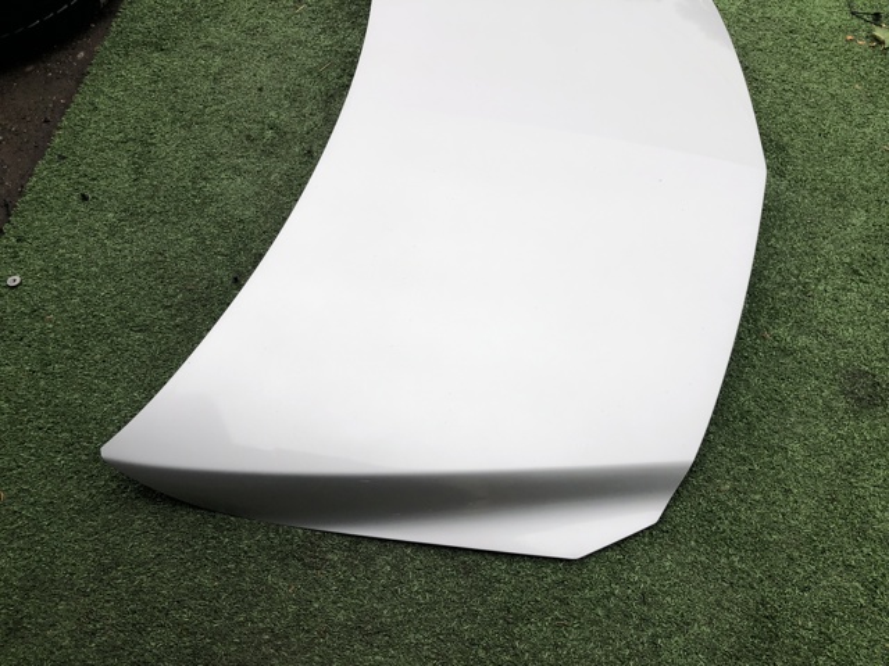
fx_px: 719
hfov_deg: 63.4
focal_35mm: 28
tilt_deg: -58.8
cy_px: 333
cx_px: 444
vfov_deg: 49.7
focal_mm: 4
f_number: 1.8
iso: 20
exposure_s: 1/254
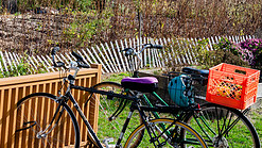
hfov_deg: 21.7
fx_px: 667
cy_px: -2
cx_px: 25
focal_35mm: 96
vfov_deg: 12.5
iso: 1000
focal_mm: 35
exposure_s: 1/500
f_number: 6.3
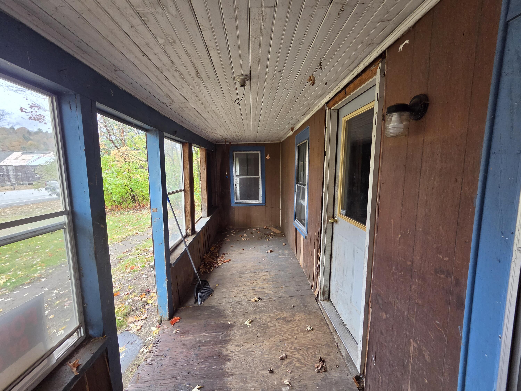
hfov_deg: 106.2
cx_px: 260
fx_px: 196
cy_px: 196
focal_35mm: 13
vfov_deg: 89.9
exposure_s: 1/359
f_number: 2.2
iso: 200
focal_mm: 2.2
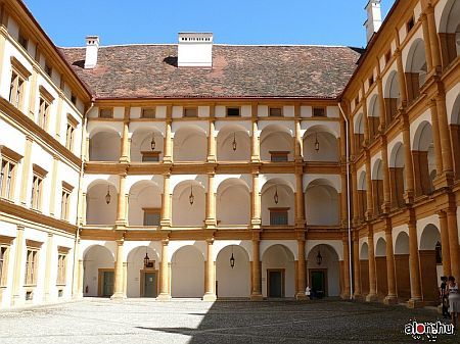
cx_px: 230
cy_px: 172
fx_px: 465
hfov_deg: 52.7
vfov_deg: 40.7
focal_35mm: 35
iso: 100
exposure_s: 1/250
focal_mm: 7.4
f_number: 5.6
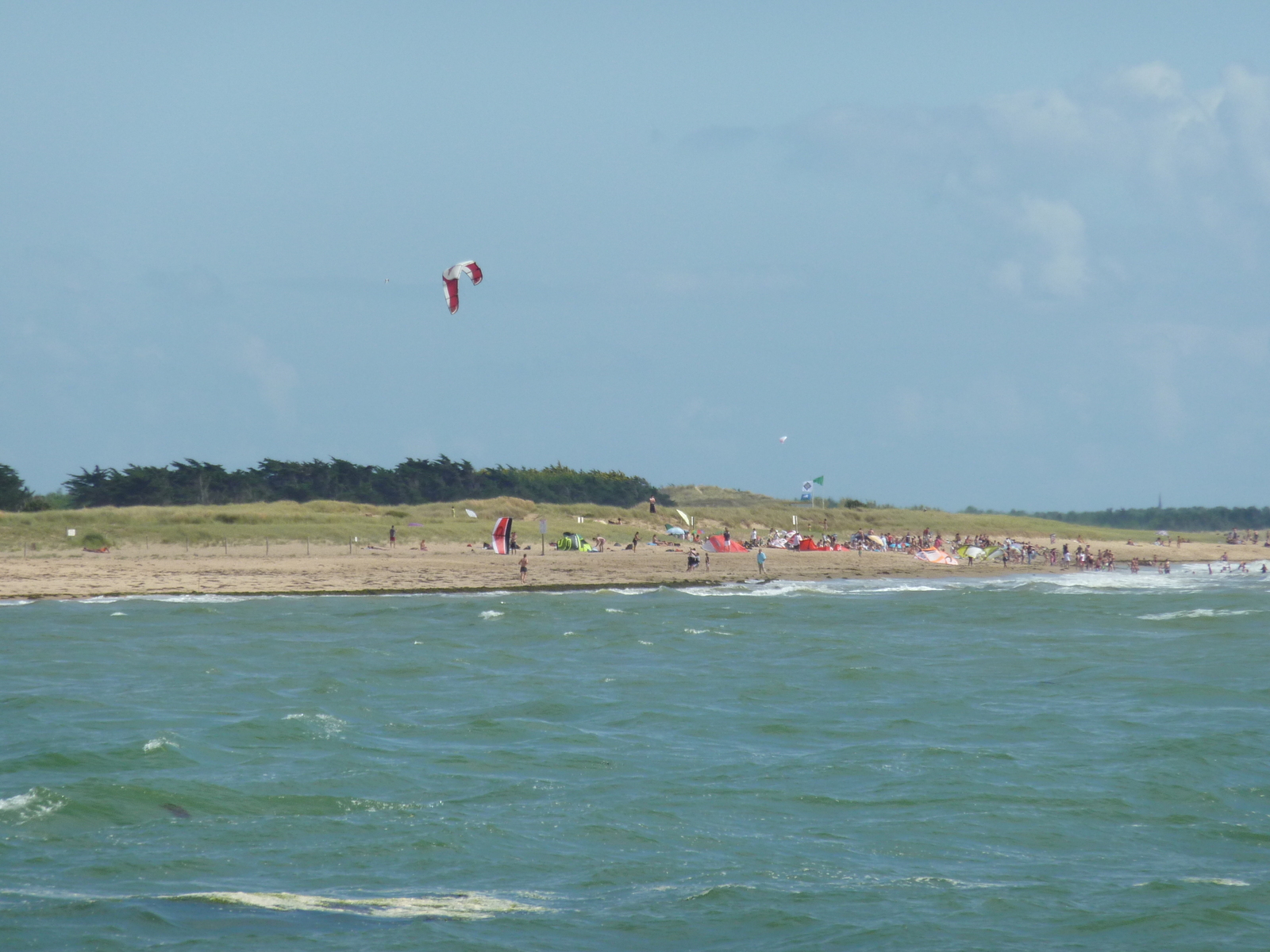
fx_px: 11006
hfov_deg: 6.6
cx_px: 635
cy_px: 476
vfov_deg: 5.0
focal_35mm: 300
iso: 125
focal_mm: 49.2
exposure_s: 1/1000
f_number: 5.6
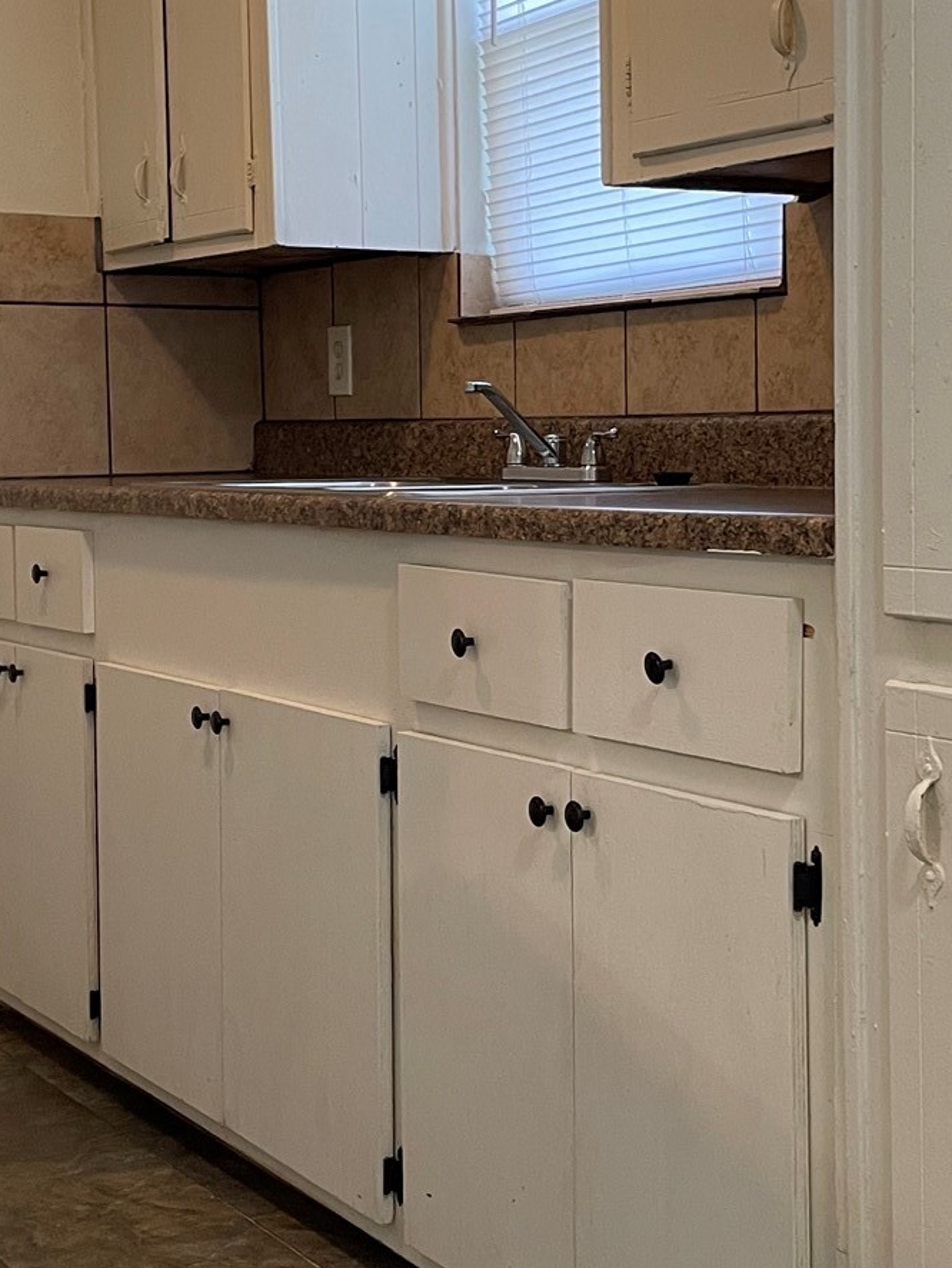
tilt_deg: -3.9
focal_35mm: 60
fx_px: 2199
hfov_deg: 24.4
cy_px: 536
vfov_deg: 32.1
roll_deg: -1.0
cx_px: 576
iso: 125
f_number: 1.6
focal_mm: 4.2
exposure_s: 1/60
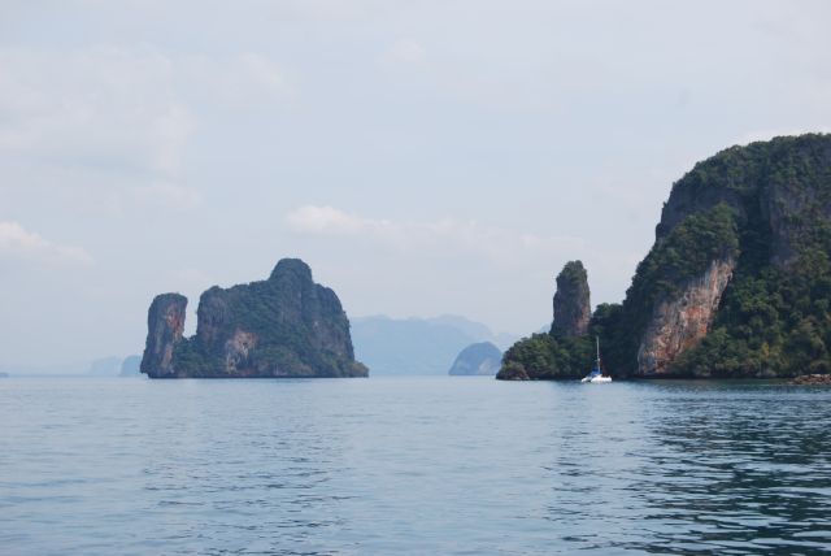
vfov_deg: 19.8
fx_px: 1594
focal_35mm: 69
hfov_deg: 29.2
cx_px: 416
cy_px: 278
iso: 100
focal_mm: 46
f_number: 9
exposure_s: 1/320
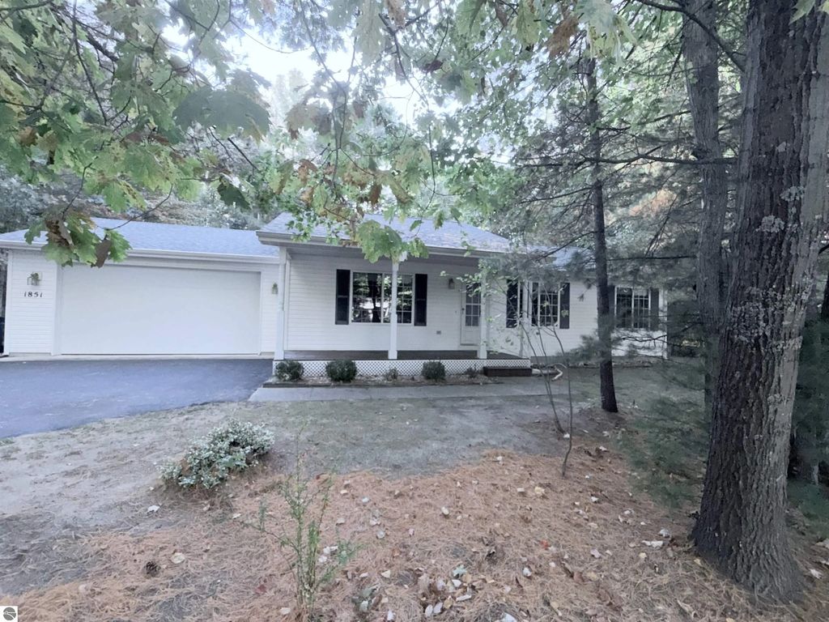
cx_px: 414
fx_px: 335
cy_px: 311
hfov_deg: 102.1
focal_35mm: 14
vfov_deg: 85.7
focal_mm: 2.22
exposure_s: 1/121
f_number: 2.2
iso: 50
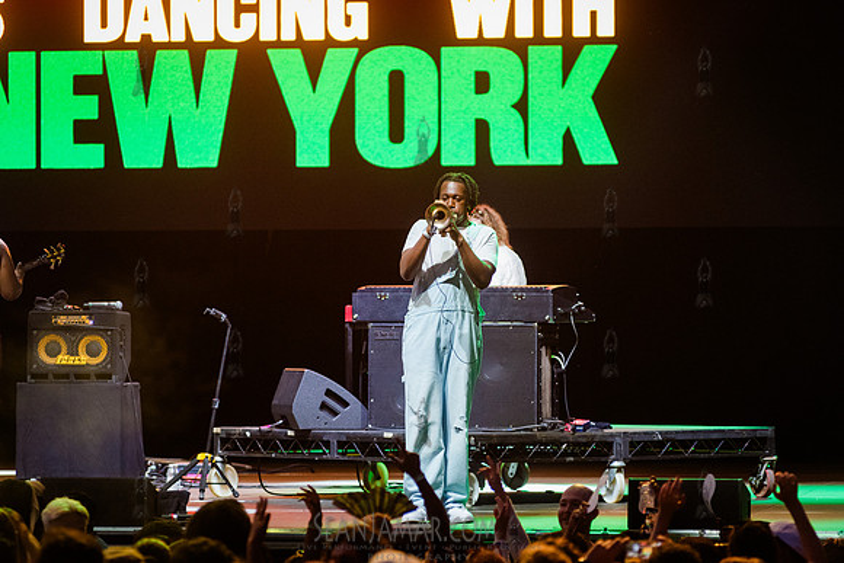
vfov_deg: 6.8
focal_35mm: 202
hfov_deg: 10.2
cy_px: 282
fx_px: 4730
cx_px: 422
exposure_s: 1/320
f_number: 4
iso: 4000
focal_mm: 200
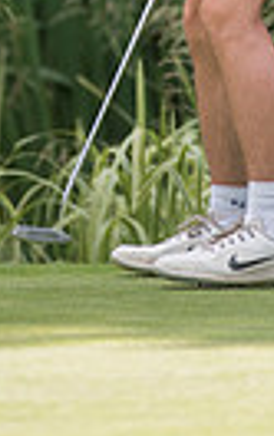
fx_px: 12360
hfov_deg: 1.3
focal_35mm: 1039
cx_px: 178
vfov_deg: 2.0
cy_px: -231
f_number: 4
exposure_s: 1/1600
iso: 400
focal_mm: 300
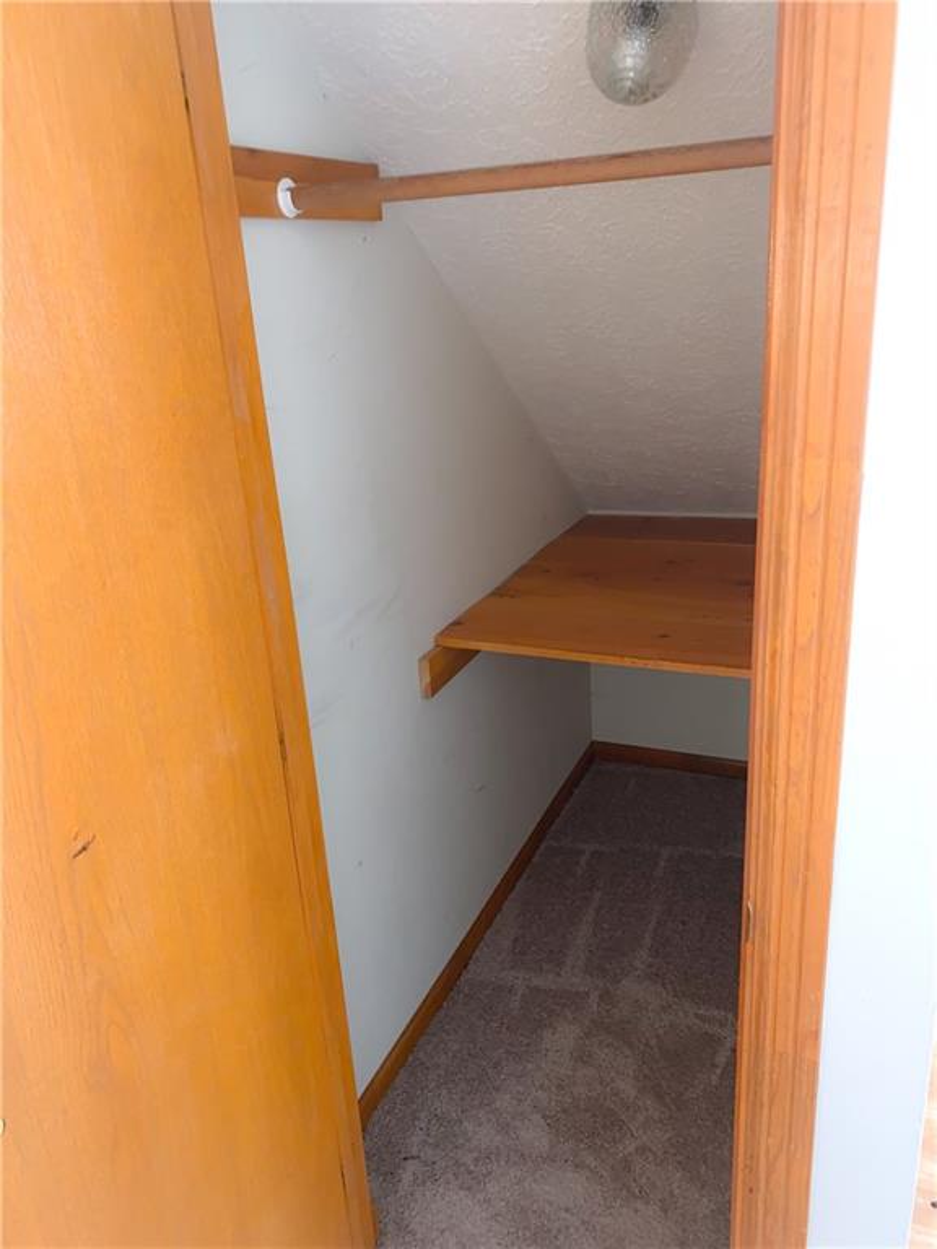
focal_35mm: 26
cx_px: 468
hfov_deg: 53.1
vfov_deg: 67.3
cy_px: 624
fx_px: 938
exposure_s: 1/6
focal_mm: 4.25
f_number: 1.8
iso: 80
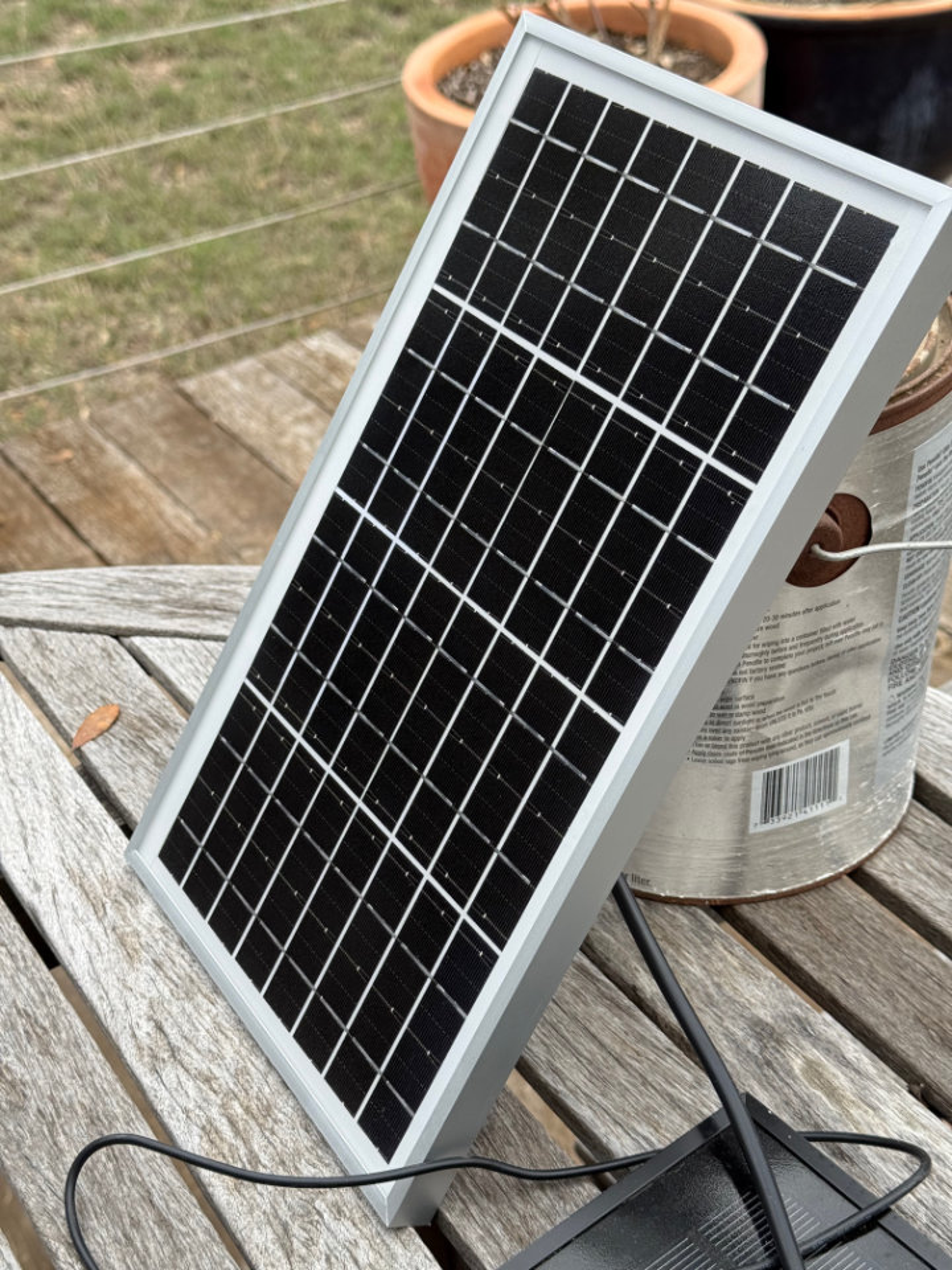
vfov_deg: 39.7
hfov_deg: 30.3
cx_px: 476
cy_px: 635
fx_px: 1760
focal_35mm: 48
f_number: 1.8
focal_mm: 6.8
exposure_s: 1/1149
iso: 80
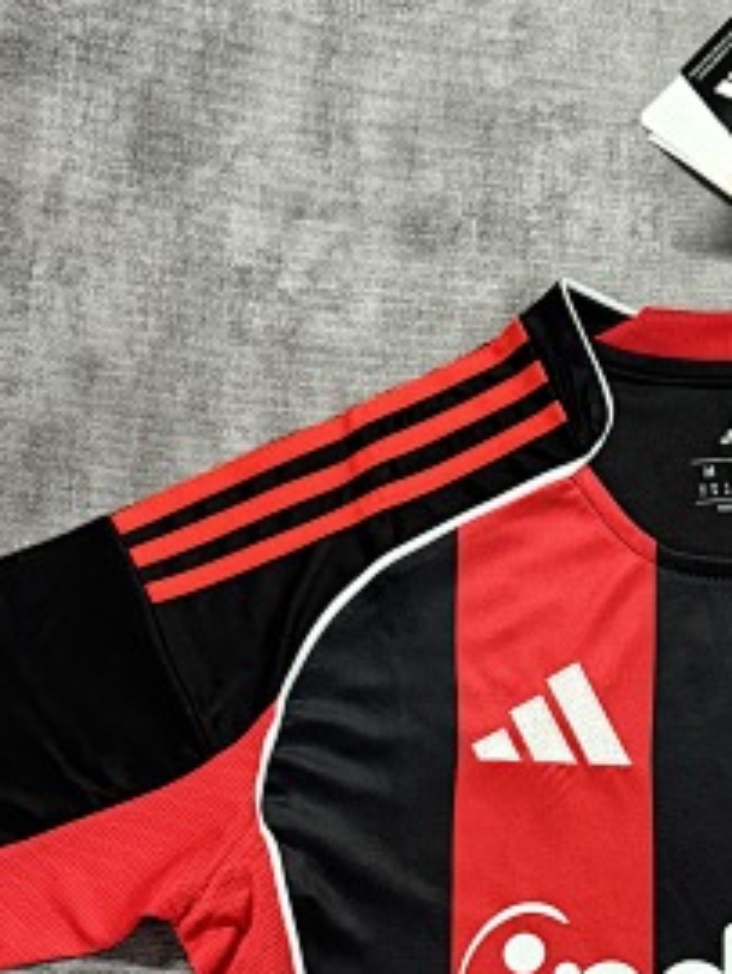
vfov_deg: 25.8
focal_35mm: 71
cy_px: 1006
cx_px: 750
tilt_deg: -77.6
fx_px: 1999
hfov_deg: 20.1
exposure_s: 1/60
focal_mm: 6.76
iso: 400
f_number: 1.78
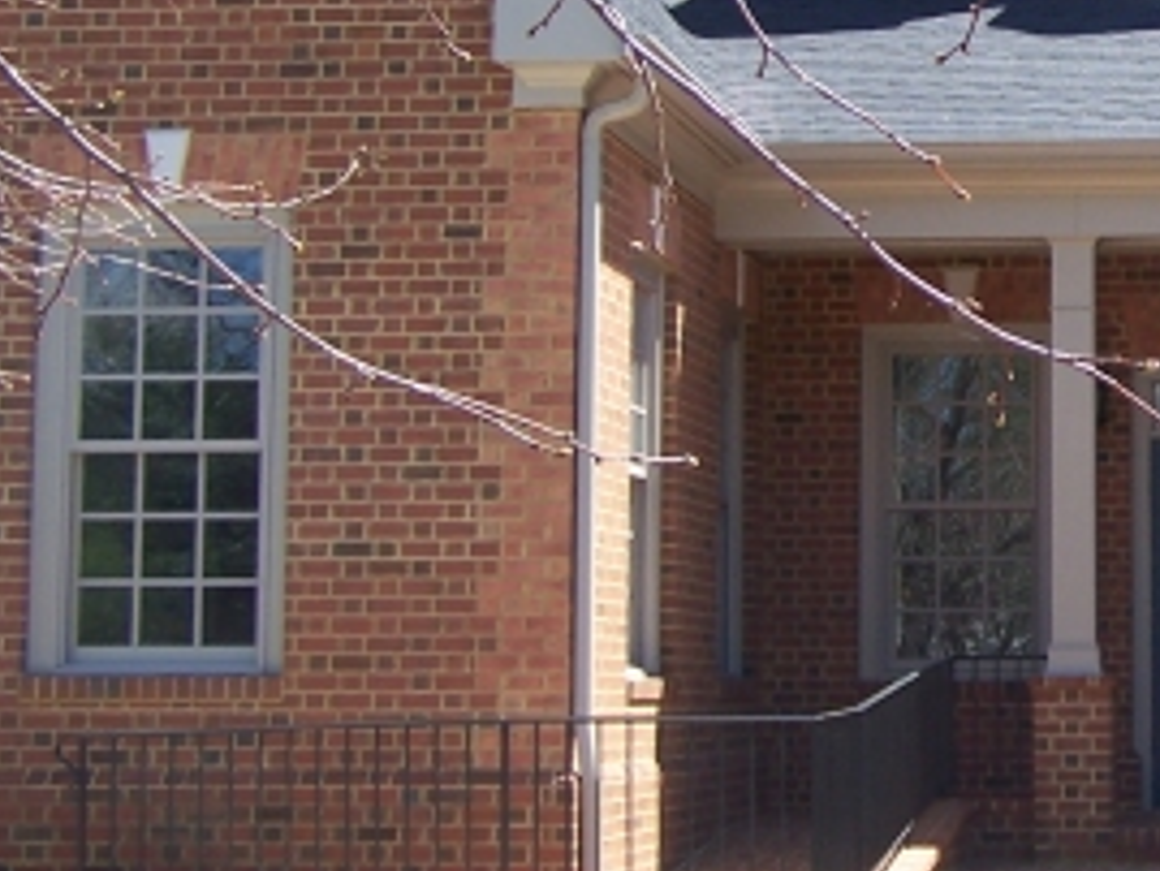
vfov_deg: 14.9
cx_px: 1376
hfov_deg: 18.8
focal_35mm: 99
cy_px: 239
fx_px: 3319
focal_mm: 6.3
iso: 80
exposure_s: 1/400
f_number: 2.8
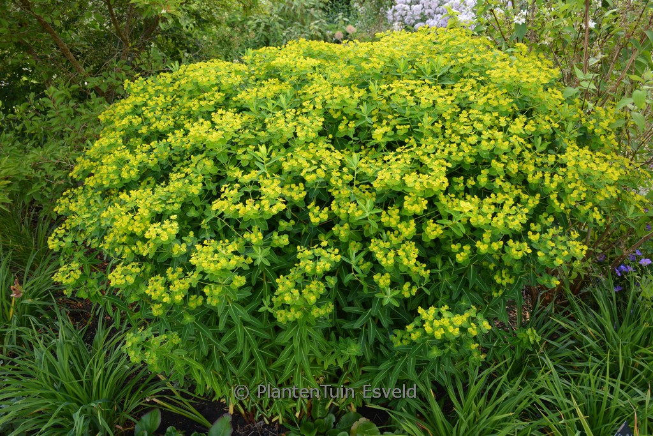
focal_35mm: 36
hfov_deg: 53.1
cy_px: 218
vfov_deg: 36.9
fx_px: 653
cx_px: 326
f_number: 5.6
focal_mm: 24
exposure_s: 1/125
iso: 220
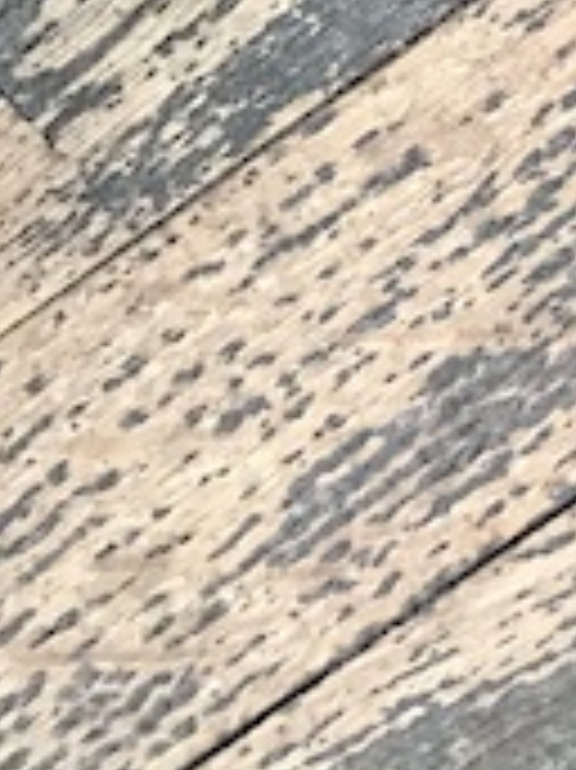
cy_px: -581
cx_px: 1314
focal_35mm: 131
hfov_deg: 10.1
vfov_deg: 13.6
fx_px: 2910
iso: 32
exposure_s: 1/33
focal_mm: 3.99
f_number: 1.8
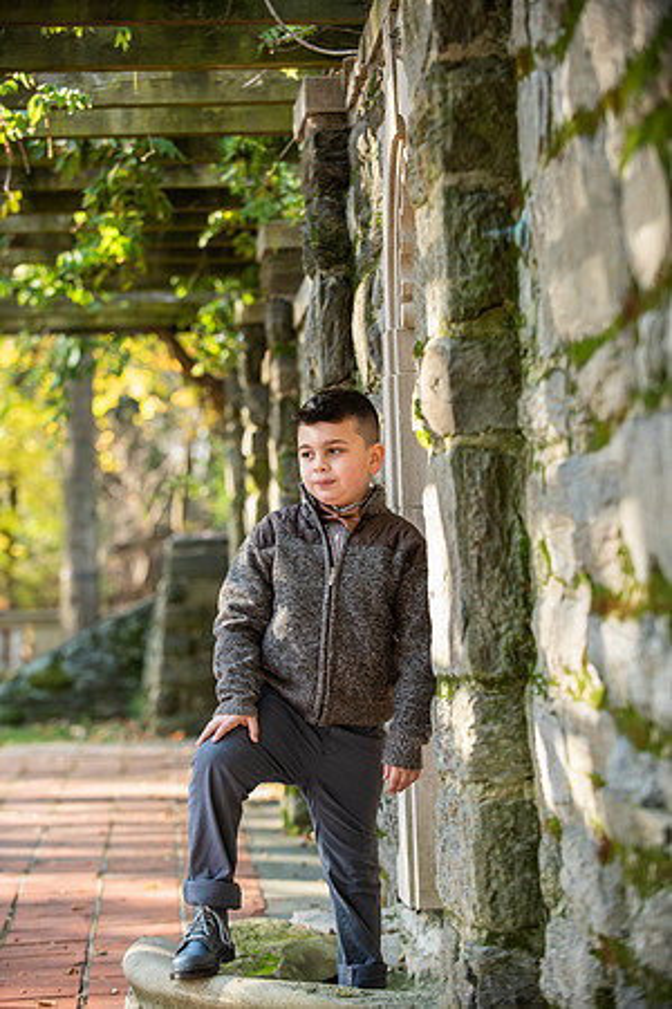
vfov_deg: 21.5
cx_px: 336
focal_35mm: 95
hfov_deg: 14.4
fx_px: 2660
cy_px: 504
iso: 320
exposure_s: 1/200
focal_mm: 95
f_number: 3.5
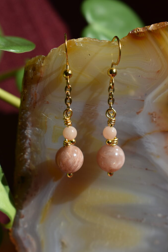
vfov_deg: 24.3
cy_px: 127
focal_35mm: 84
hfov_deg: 16.4
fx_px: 584
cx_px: 84
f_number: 8
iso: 100
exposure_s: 1/320
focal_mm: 55
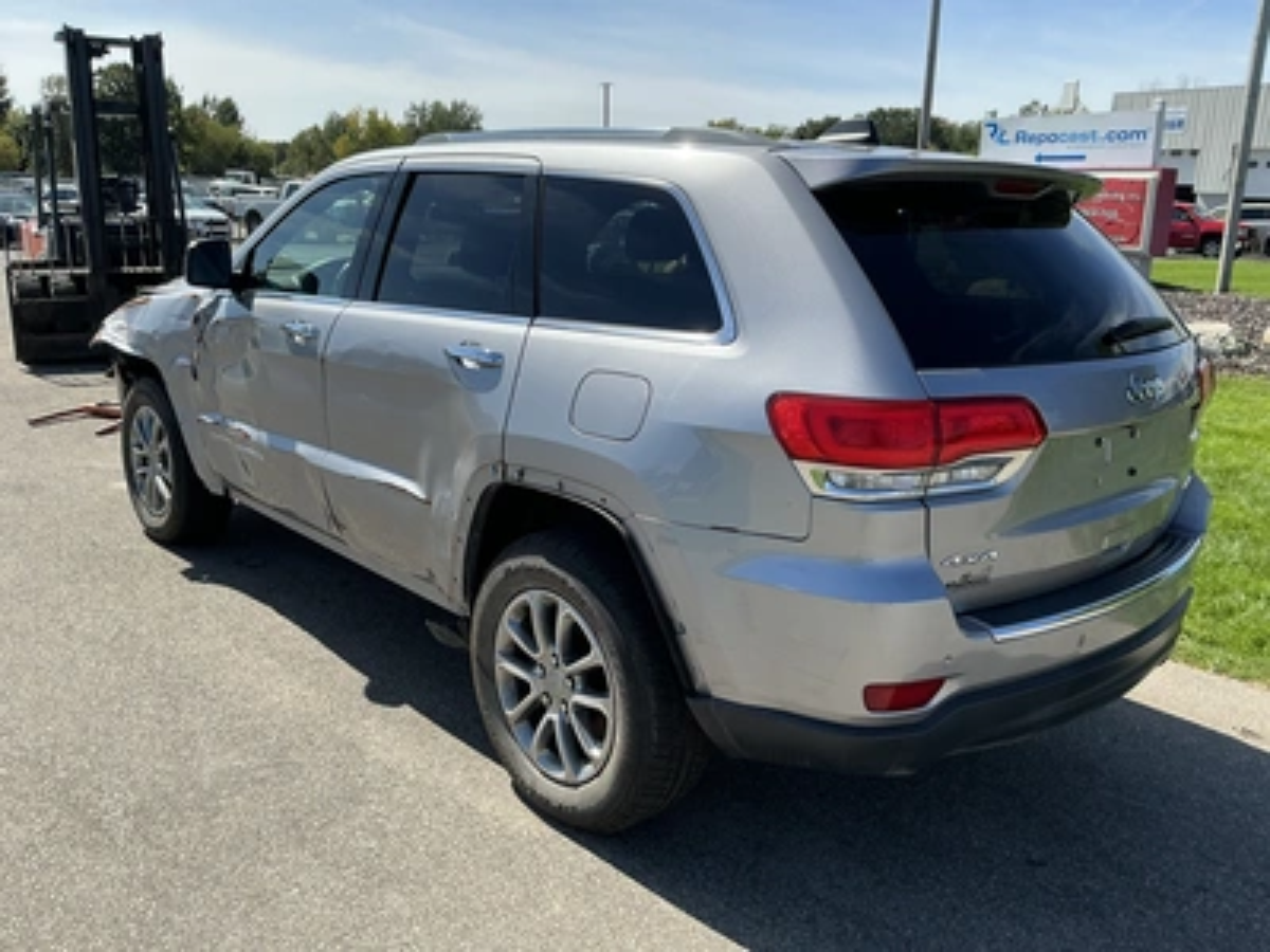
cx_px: 635
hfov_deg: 63.4
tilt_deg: -15.2
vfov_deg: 49.7
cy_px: 476
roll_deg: -2.4
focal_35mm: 28
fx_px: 1027
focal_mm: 3
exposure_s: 1/1577
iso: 25
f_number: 1.8
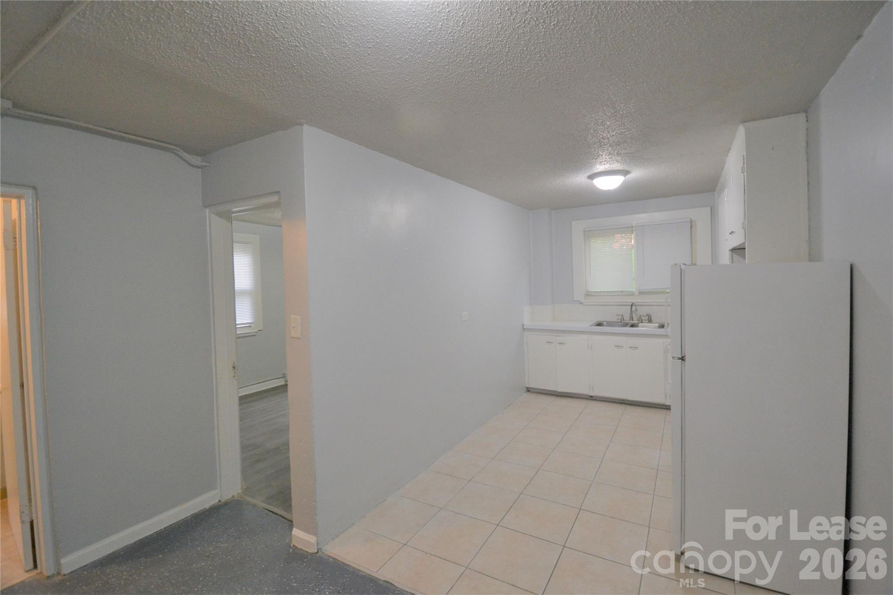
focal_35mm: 15
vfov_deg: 77.3
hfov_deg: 100.4
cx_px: 446
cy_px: 298
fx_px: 372
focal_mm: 10
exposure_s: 1/60
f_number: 3.5
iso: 1100
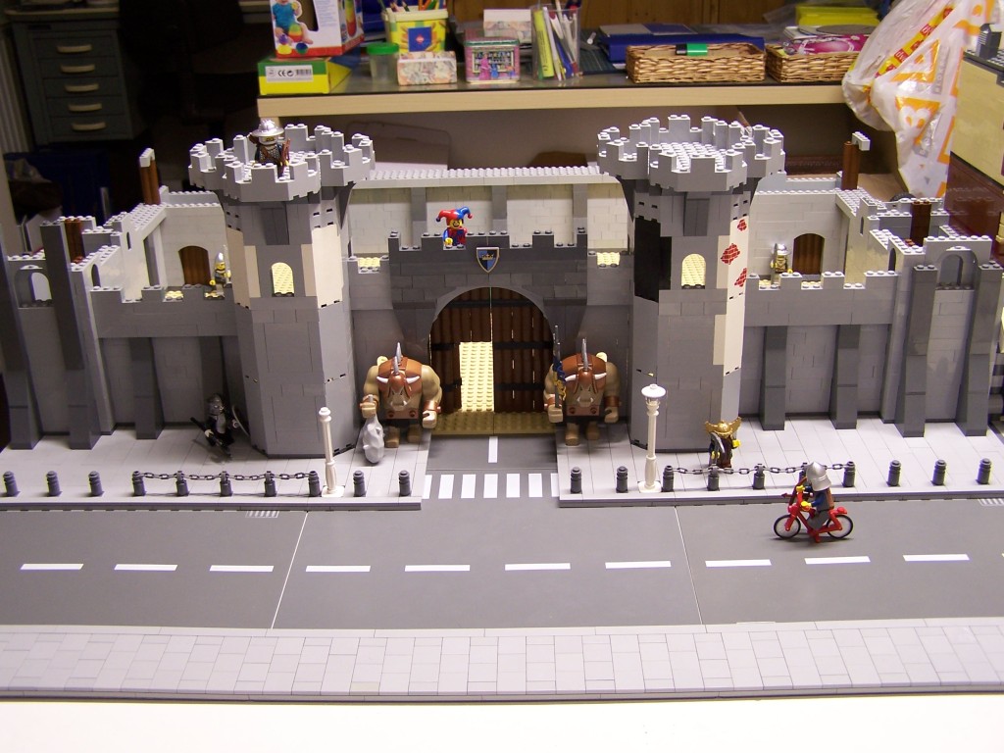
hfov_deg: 49.0
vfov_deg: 37.7
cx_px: 502
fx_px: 1102
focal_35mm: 38
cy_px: 376
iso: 80
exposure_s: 1/6
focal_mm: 6.3
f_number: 2.8
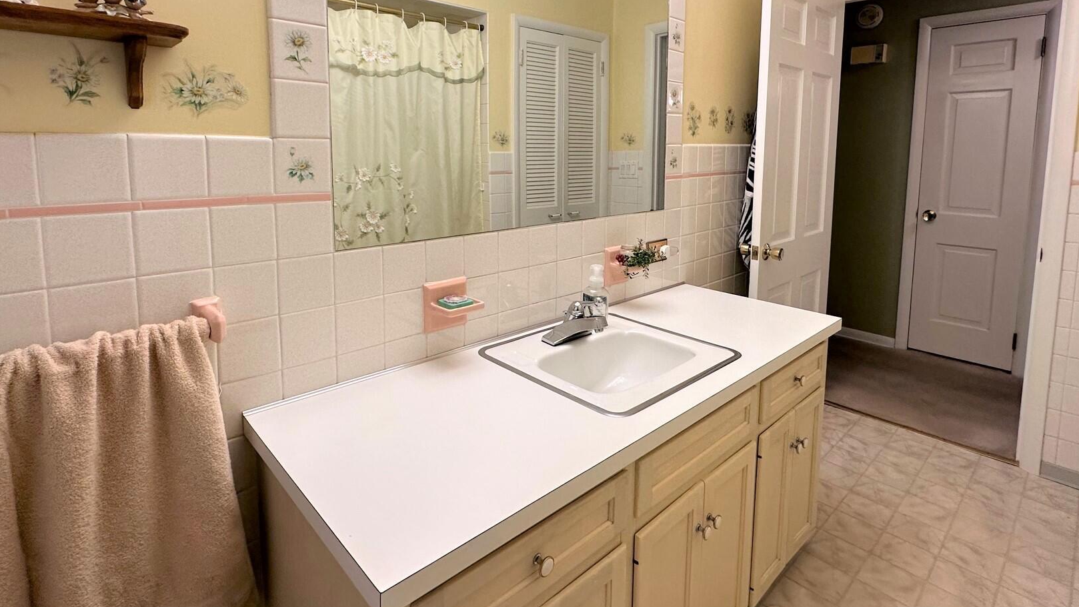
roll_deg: -0.3
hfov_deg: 89.6
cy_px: 203
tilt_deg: -6.6
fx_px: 544
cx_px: 532
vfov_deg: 57.1
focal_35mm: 19
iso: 160
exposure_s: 1/120
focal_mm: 2.22
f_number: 2.2
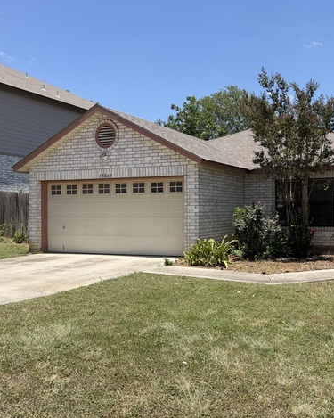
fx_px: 396
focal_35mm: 32
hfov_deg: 43.6
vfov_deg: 55.7
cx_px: 267
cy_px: 205
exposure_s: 1/3584
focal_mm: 6.76
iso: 80
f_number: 1.78
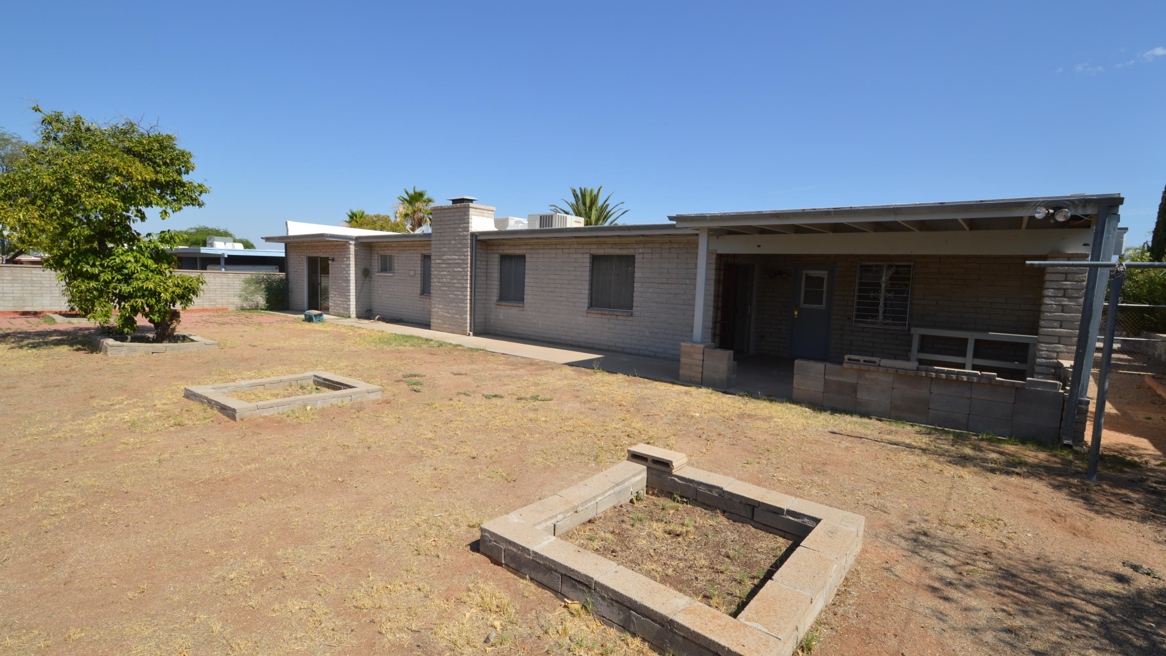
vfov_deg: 67.1
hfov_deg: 99.4
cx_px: 590
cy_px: 320
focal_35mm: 16
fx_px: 495
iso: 100
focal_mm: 10
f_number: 9
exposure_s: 1/200
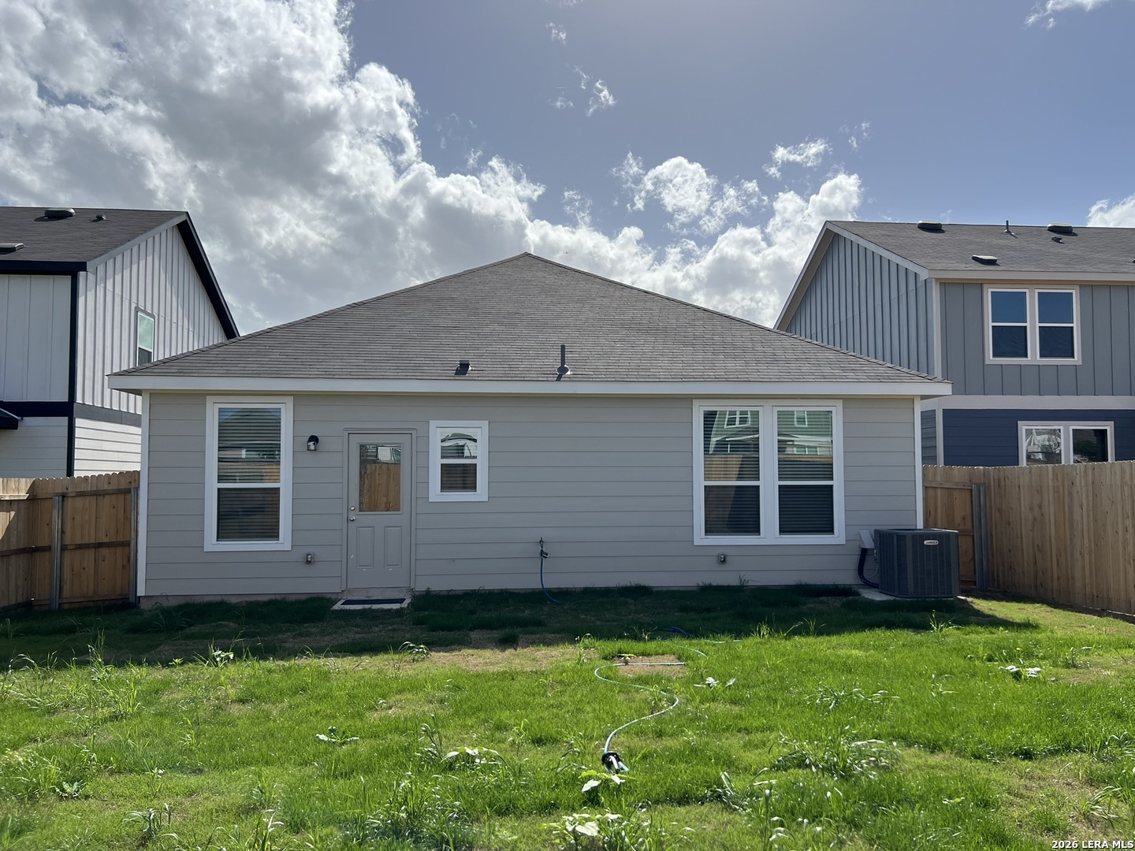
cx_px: 568
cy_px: 426
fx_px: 852
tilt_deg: +2.6
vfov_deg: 53.1
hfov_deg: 67.3
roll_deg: -0.1
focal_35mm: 26
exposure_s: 1/8000
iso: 50
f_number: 1.5
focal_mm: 5.7
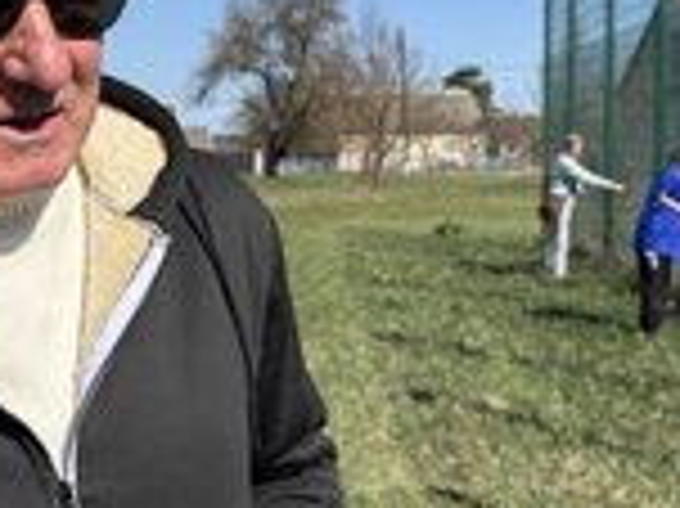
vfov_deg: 21.2
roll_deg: +0.2
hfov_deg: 27.5
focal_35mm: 69
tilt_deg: +0.6
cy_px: 153
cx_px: 117
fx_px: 1354
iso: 50
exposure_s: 1/3205
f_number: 1.6
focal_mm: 5.96
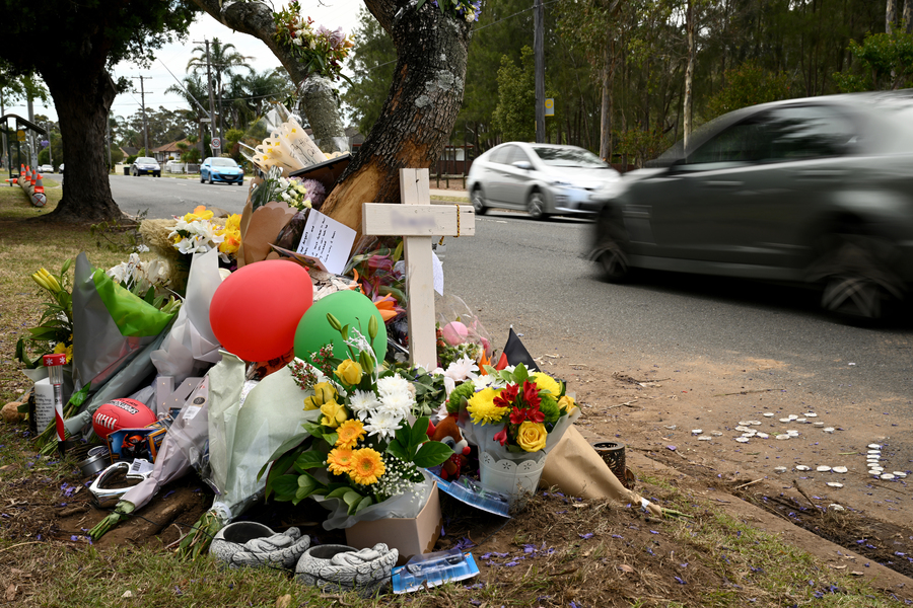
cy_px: 304
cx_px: 456
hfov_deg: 47.4
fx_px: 1040
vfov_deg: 32.6
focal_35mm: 41
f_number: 13
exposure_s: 1/30
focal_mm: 41
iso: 64
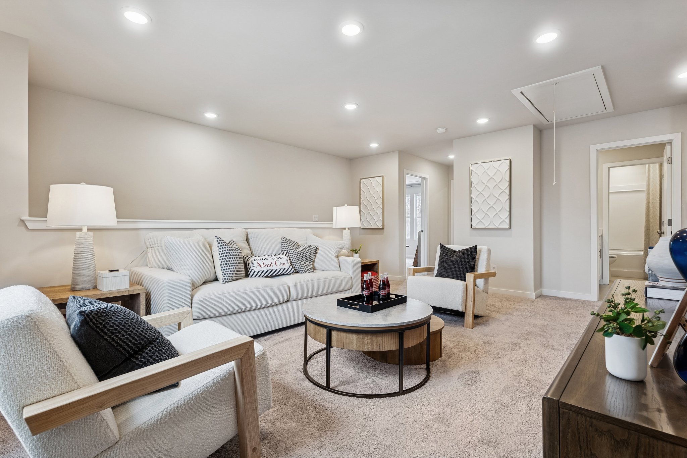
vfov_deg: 73.7
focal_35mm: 16
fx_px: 305
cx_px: 344
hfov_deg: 96.7
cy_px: 229
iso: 400
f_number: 8
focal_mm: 16
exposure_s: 1/10
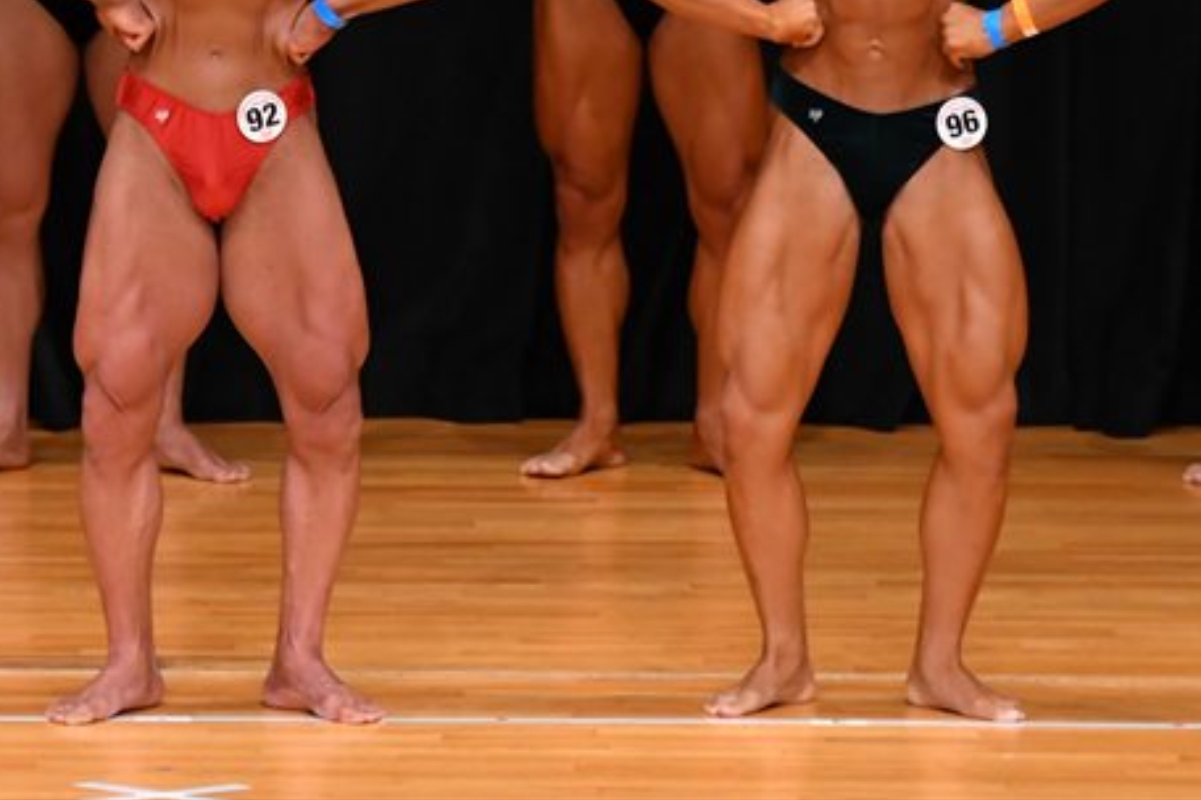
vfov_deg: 2.8
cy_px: 124
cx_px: 328
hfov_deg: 4.3
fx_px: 16146
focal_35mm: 484
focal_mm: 190
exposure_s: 1/400
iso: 3200
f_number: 5.6
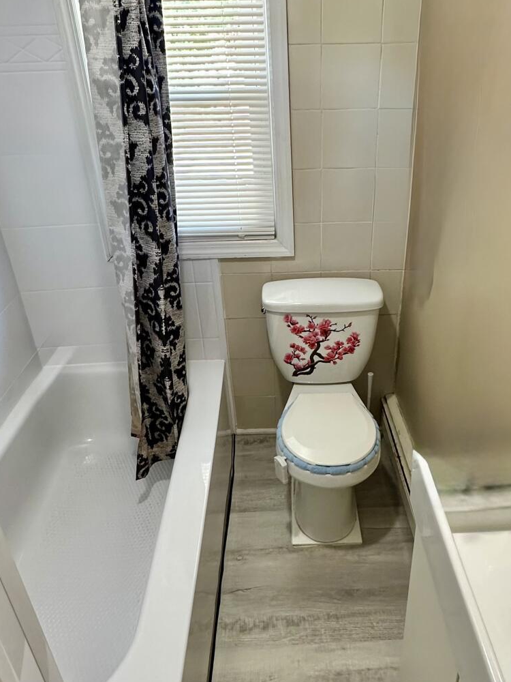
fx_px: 551
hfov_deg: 49.5
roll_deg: +1.4
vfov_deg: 63.4
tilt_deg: -28.4
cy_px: 347
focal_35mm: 28
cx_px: 301
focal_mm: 2.22
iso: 250
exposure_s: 1/60
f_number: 2.2
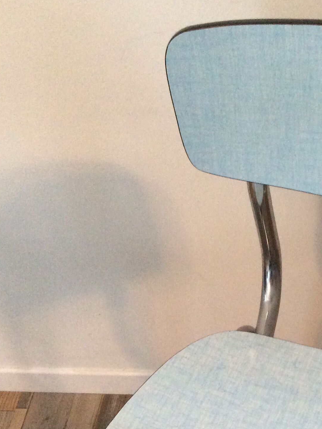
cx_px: 282
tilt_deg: -48.7
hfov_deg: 25.0
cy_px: 305
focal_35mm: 57
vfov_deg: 33.3
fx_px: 707
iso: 250
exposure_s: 1/20
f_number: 2.4
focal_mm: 3.3
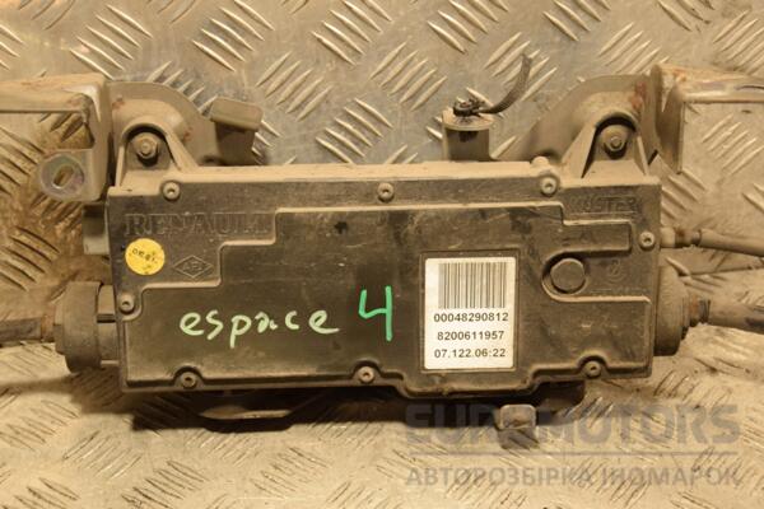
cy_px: 254
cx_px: 382
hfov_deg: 26.0
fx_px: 1655
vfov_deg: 17.5
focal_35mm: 78
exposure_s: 1/100
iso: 800
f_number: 5
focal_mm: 52
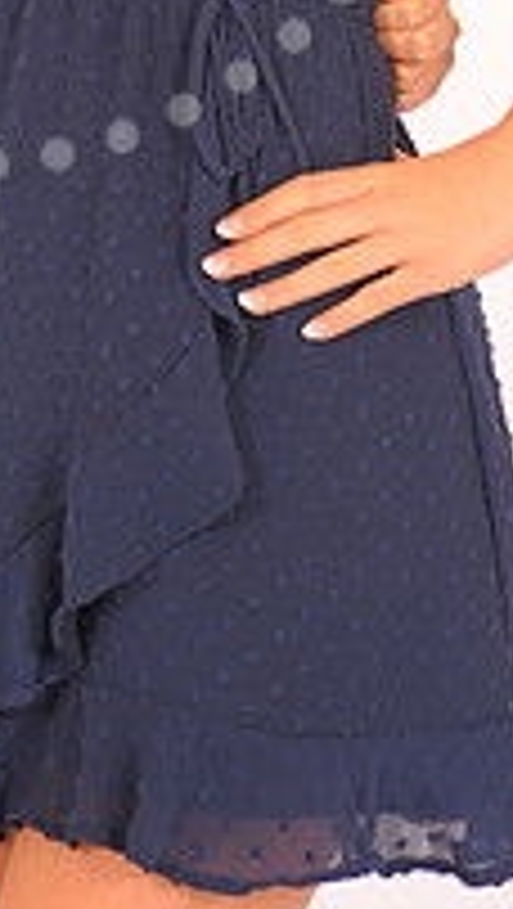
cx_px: -54
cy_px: -369
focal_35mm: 315
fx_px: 7598
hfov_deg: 3.9
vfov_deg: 6.8
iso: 320
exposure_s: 1/60
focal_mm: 105
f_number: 7.1
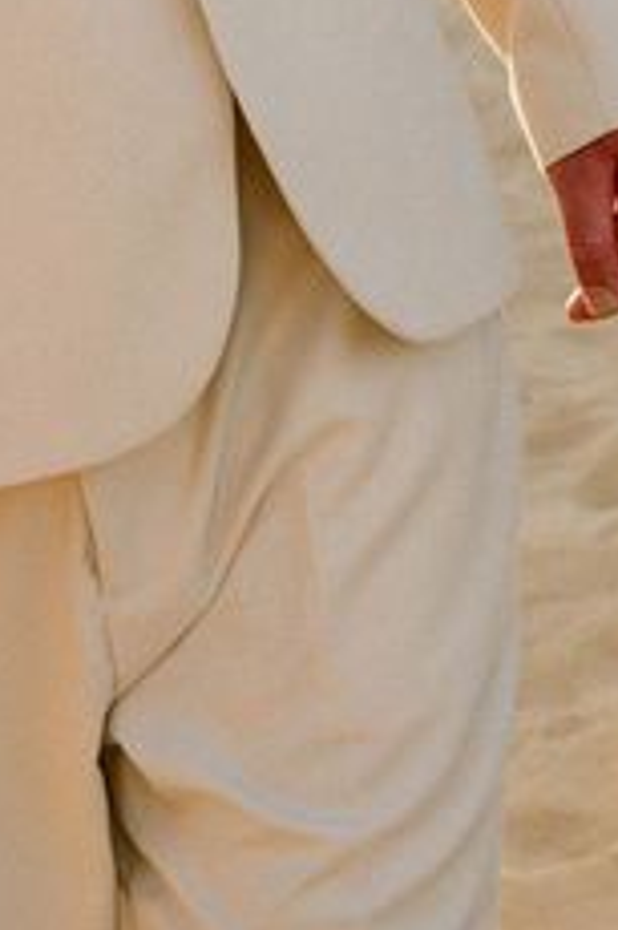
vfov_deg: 12.0
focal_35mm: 157
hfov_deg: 8.7
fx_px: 4049
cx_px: 582
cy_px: -746
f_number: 2.8
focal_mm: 24
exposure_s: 1/1250
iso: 125
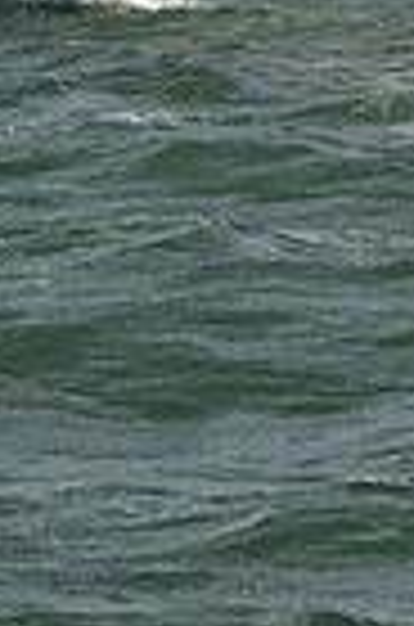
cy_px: -297
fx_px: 7107
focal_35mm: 410
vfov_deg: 5.0
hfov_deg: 3.3
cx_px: 277
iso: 320
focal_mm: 98
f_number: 13
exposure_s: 1/800
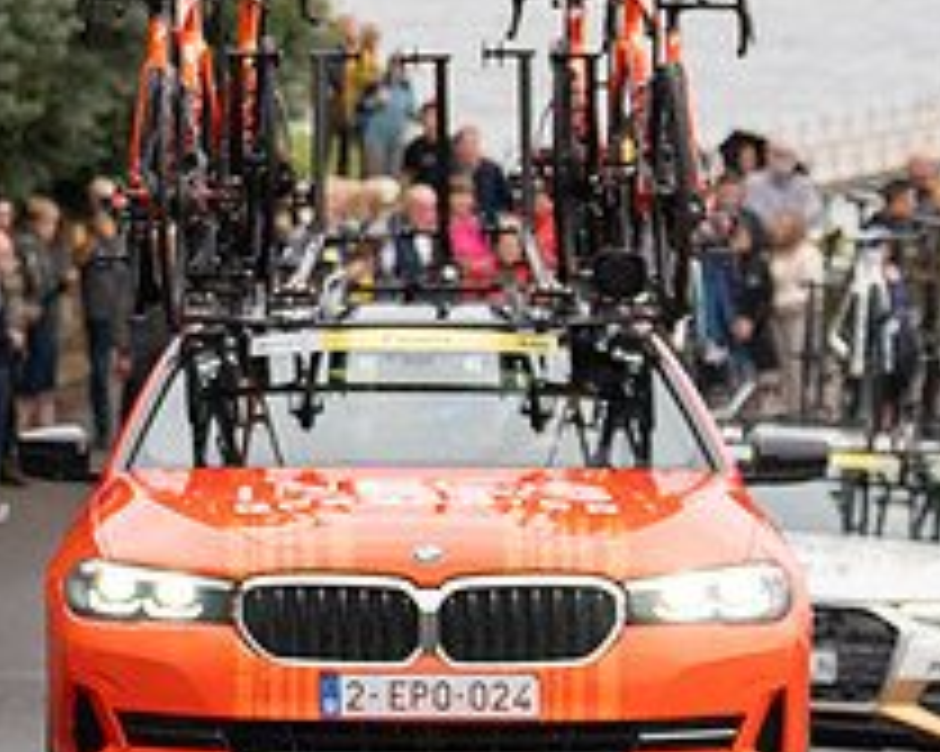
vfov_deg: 5.7
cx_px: -436
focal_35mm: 268
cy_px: -163
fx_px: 7452
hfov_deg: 7.1
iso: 320
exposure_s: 1/1000
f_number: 3.5
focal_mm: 70
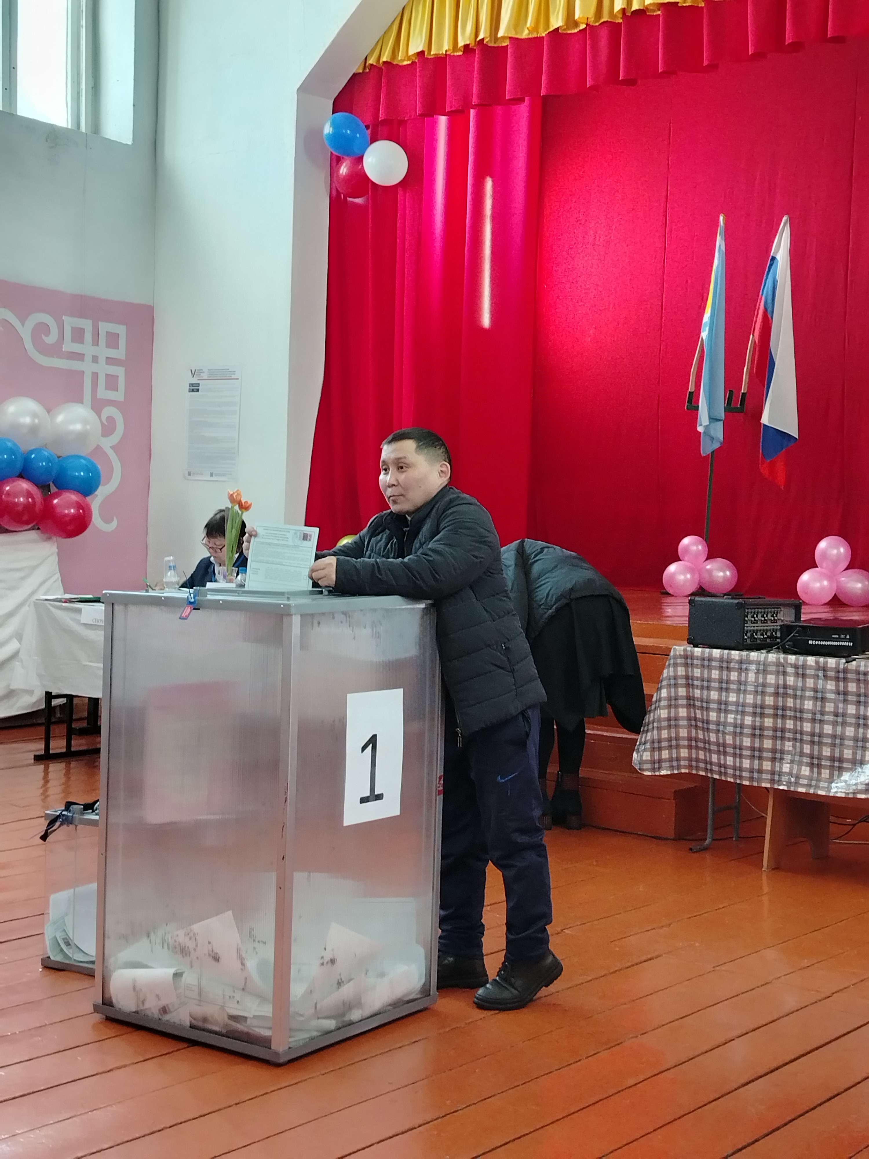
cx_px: 434
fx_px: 1607
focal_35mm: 48
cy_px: 580
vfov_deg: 39.7
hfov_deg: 30.3
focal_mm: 5.25
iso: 662
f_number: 1.75
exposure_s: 1/24
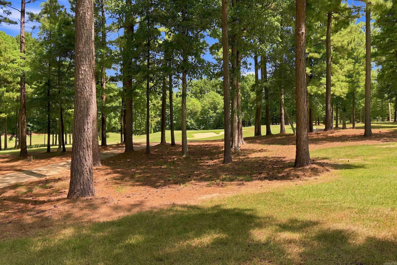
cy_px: 132
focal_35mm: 30
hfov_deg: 61.9
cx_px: 198
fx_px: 331
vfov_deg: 43.6
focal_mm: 20
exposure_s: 1/200
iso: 250
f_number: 9
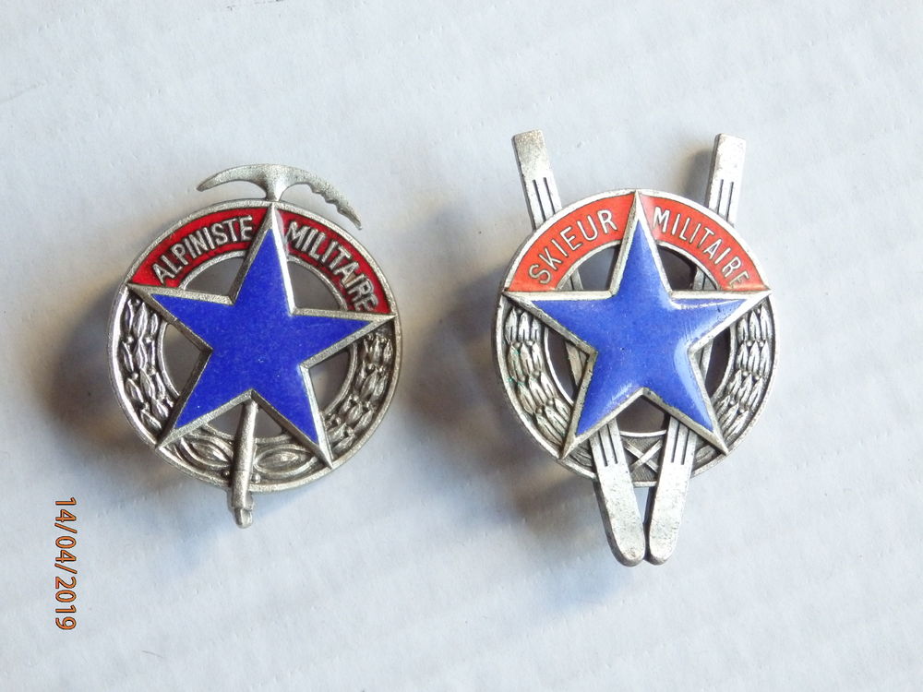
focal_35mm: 66
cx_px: 462
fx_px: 1760
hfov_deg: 29.4
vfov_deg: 22.3
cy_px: 346
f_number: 4.4
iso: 800
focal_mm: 11.9
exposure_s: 1/80
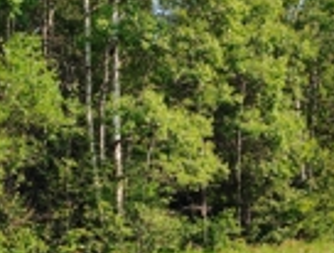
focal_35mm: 70
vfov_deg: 21.0
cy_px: 177
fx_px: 678
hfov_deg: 27.7
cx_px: 155
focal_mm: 5.56
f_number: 1.8
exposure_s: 1/430
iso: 100
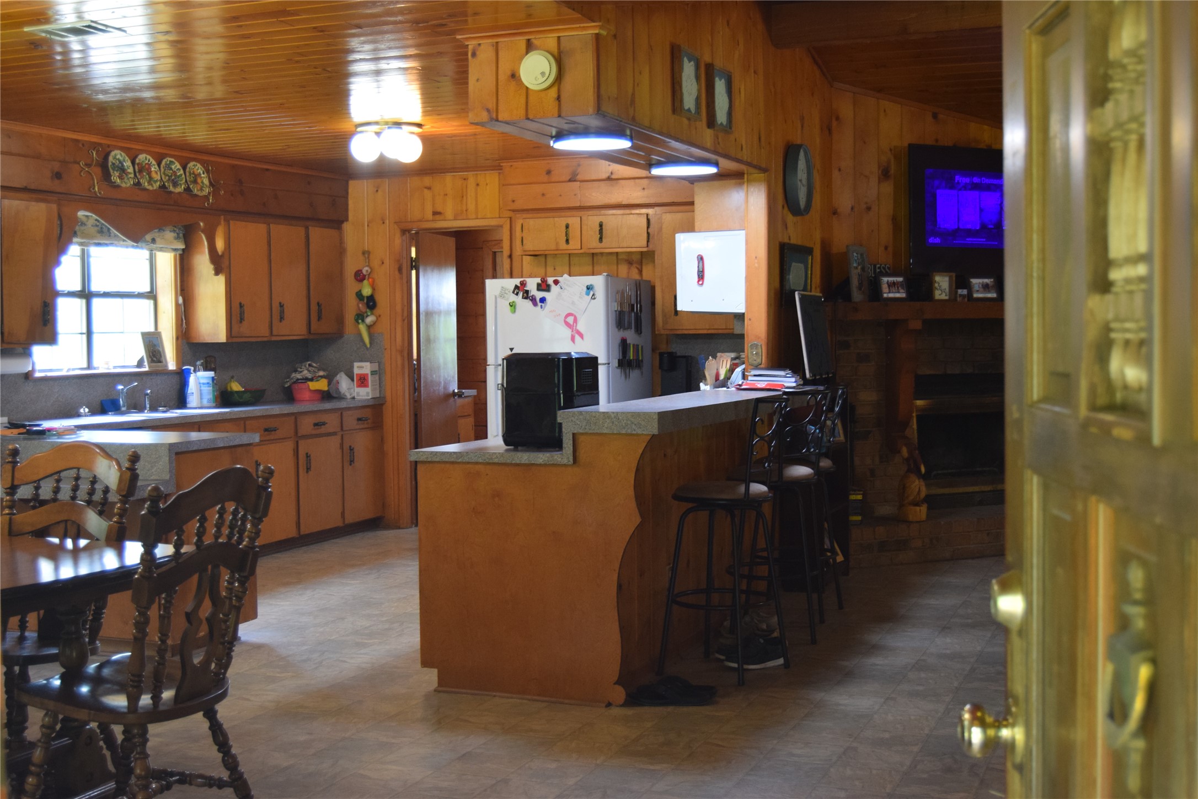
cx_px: 599
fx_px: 1497
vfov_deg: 29.9
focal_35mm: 45
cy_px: 400
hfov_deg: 43.6
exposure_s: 1/60
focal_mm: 30
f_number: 4.2
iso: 900
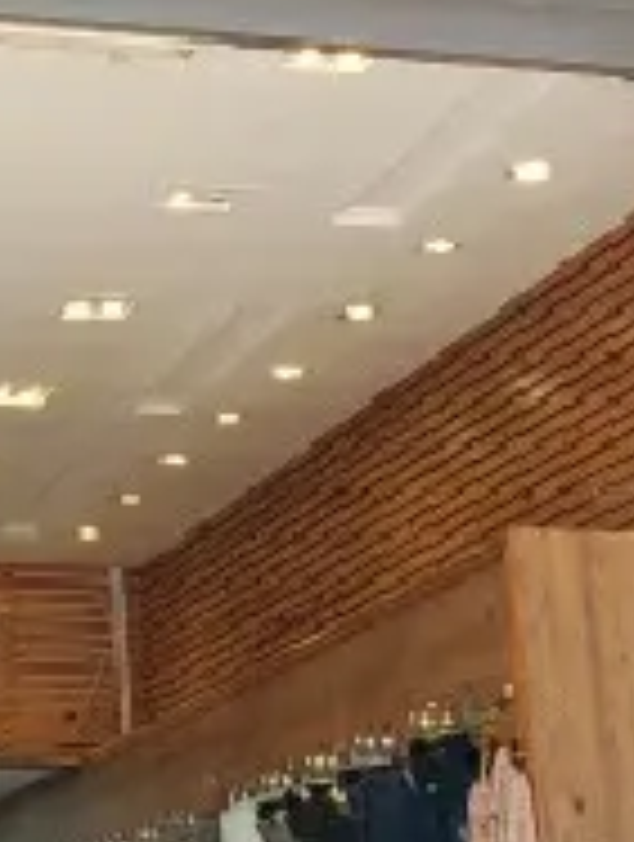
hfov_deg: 13.0
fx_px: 2701
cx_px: -130
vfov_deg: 17.7
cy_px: 288
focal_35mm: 111
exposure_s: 1/156
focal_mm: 4.3
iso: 50
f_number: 2.4
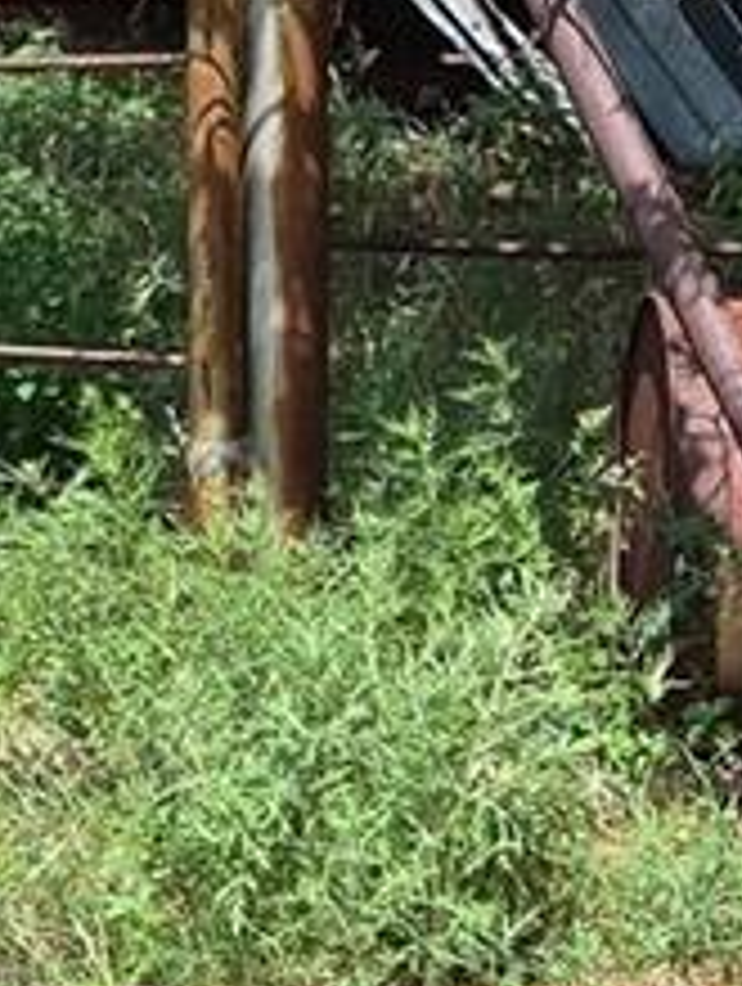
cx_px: 787
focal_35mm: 161
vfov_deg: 12.2
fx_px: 4588
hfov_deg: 9.2
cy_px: 909
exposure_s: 1/3784
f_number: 1.8
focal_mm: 5.4
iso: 80
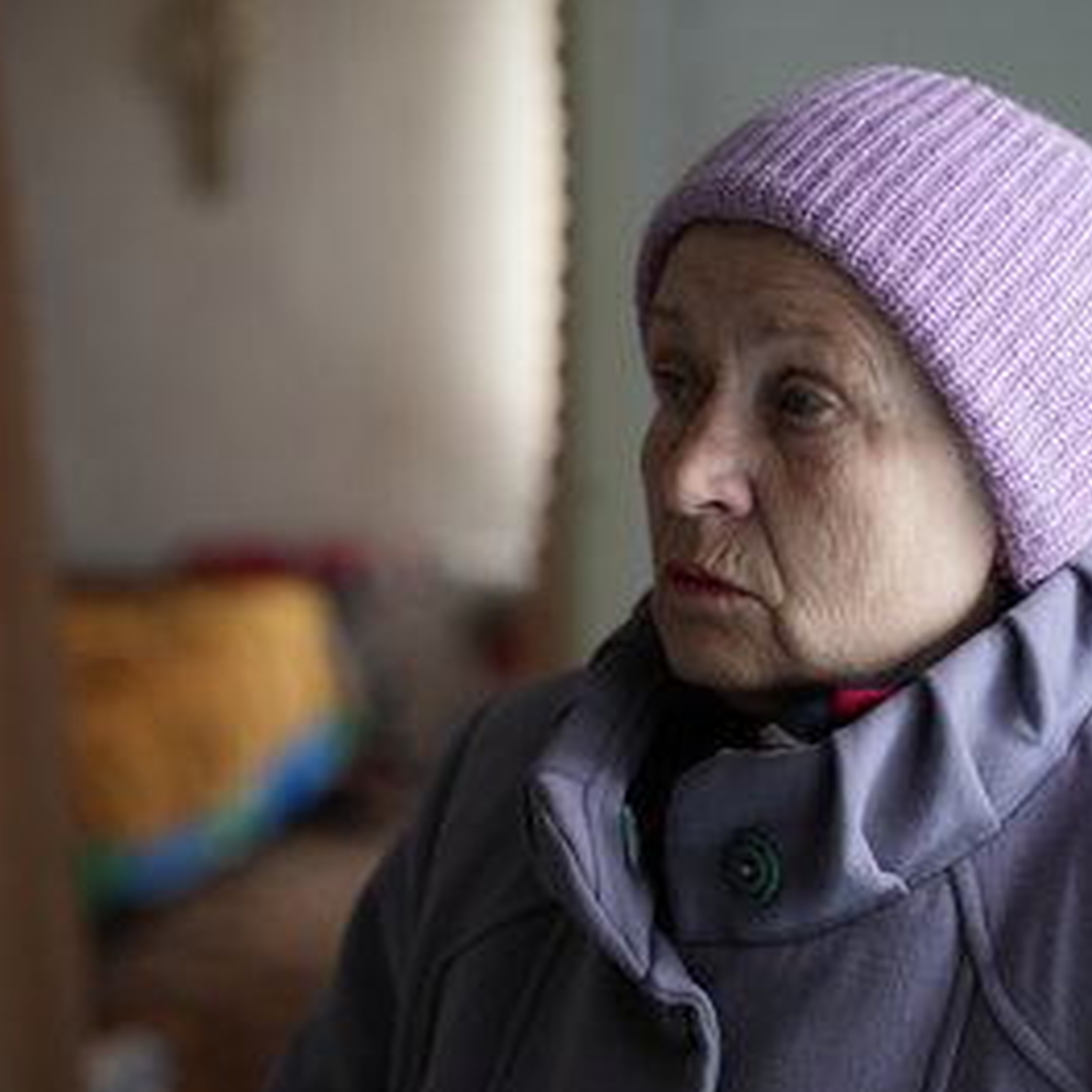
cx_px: 716
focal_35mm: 90
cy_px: 548
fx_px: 3212
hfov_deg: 19.2
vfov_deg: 19.3
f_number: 2.8
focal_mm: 70
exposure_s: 1/30
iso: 1000
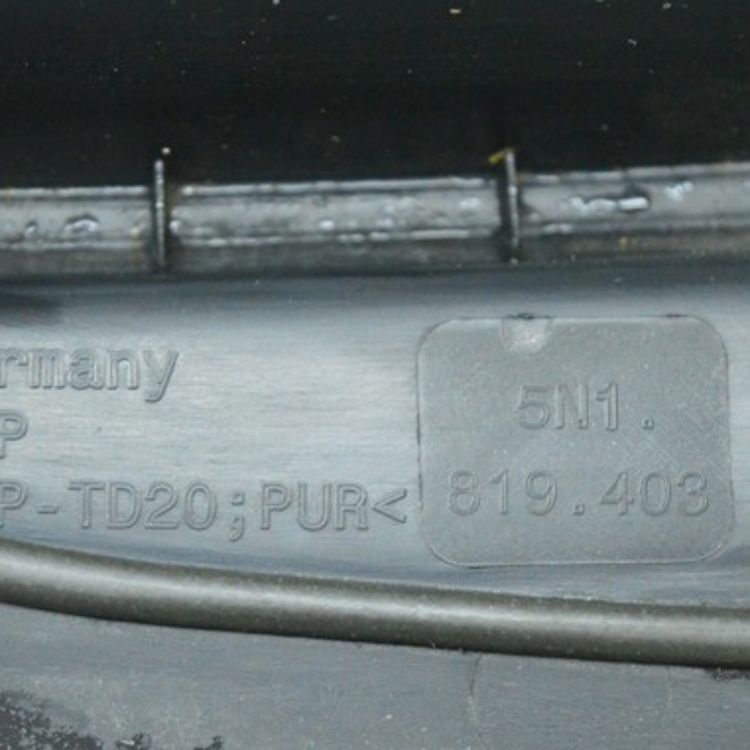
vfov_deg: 14.8
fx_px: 2885
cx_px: 209
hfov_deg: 14.8
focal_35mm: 118
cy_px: 381
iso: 6400
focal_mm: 55
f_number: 5.6
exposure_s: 1/125
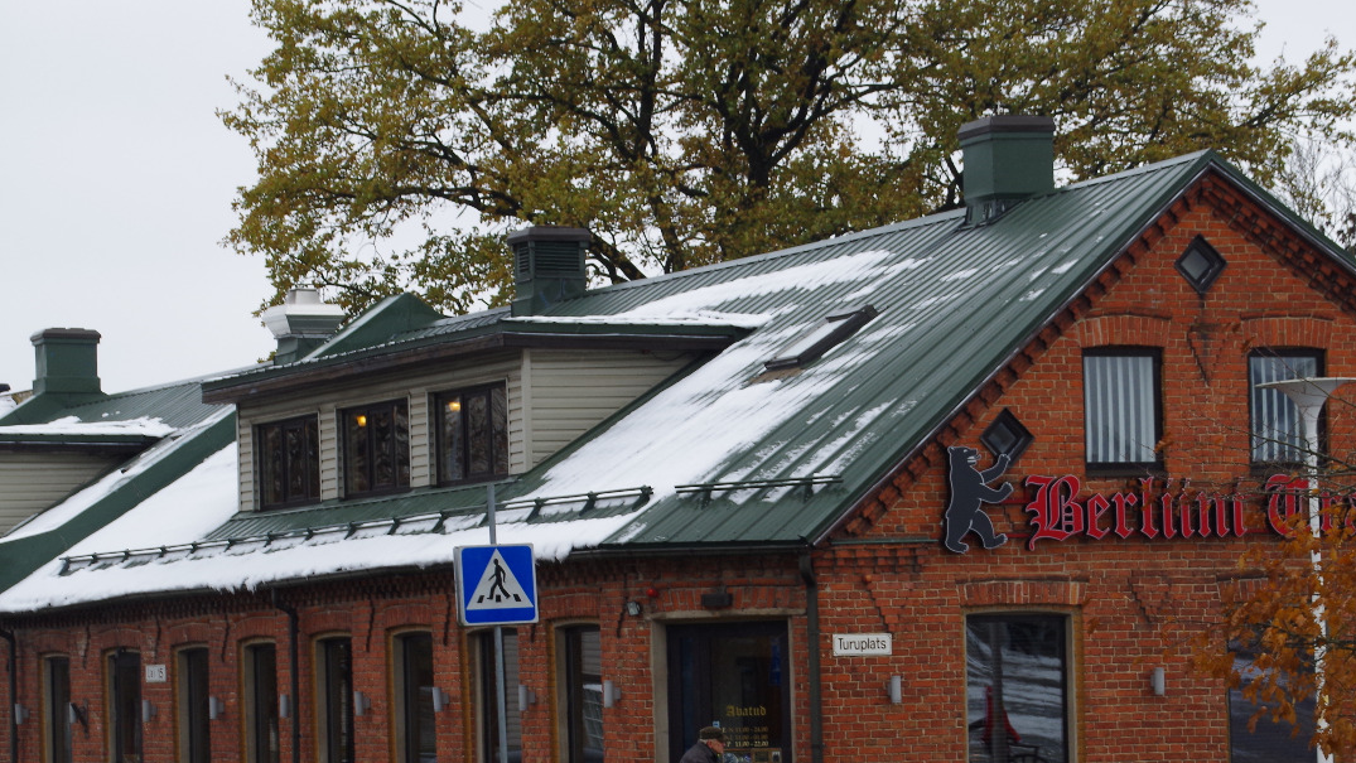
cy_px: 546
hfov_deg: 16.5
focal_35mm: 130
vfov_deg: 9.3
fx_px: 4675
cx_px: 776
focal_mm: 55
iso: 250
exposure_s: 1/100
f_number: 11
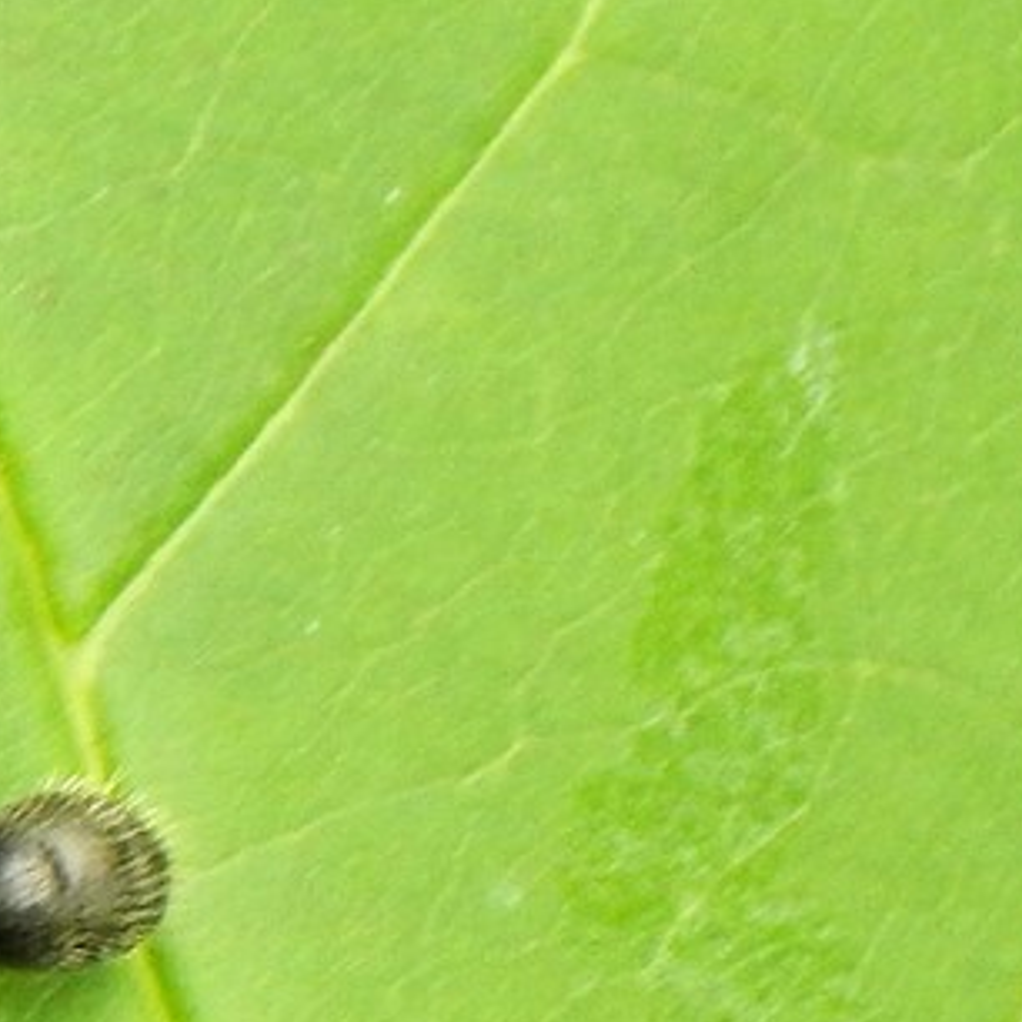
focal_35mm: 323
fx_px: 10789
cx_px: -125
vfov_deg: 5.4
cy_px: 935
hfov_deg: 5.4
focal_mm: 23.4
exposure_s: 1/30
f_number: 4.8
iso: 250
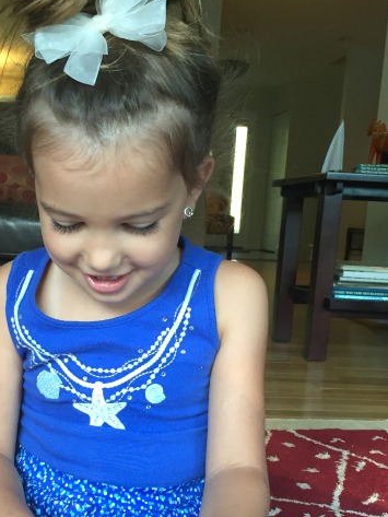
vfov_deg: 38.5
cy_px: 338
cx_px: 119
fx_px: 732
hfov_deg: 29.4
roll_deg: -3.9
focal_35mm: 49
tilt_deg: -10.1
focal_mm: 4.15
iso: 80
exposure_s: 1/30
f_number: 2.2
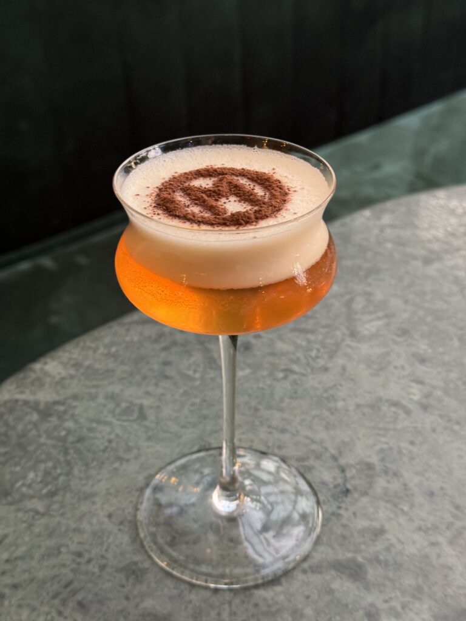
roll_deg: -0.7
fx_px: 862
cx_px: 233
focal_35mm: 48
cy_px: 310
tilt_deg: -32.9
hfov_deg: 30.3
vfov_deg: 39.7
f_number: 1.78
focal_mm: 6.76
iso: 400
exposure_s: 1/25
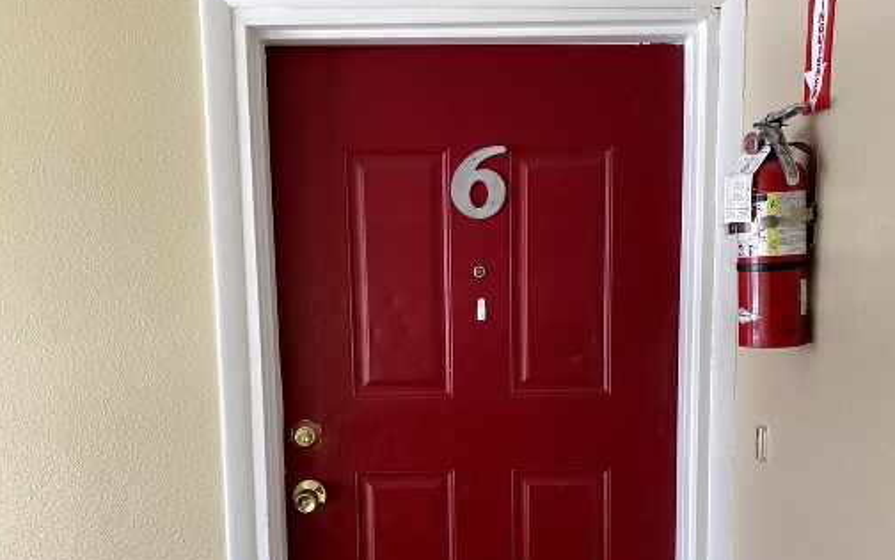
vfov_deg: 35.8
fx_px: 854
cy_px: 386
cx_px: 469
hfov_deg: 55.3
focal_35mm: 35
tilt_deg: -9.2
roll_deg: +1.4
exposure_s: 1/116
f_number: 1.8
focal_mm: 4.25
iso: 125
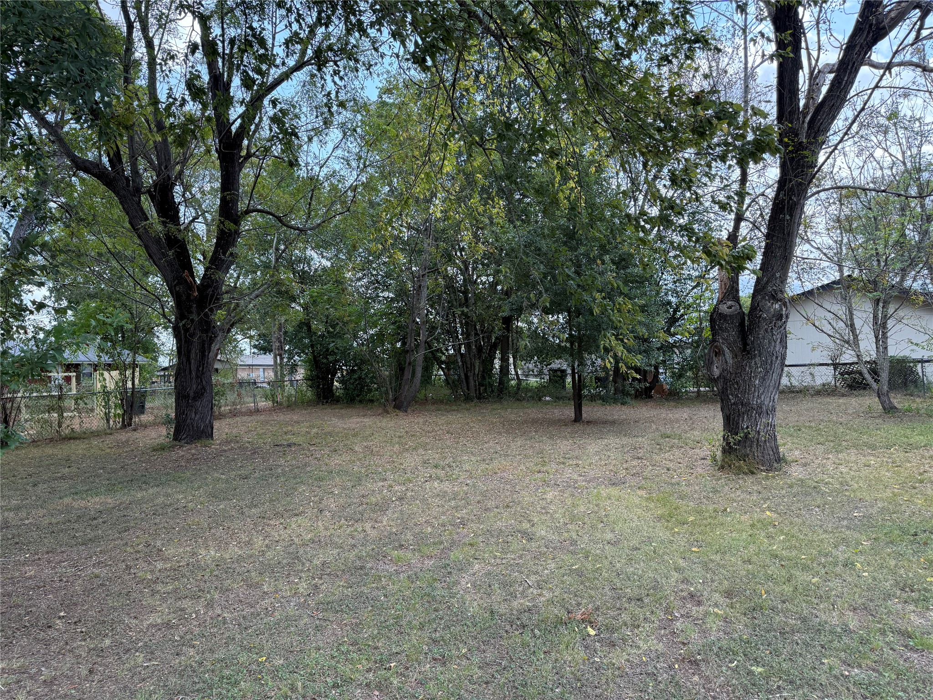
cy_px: 350
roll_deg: +1.5
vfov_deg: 56.8
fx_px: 647
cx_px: 466
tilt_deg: +2.9
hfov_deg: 71.6
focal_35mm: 24
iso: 100
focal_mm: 6.76
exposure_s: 1/1075
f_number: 1.78
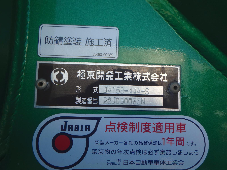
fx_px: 190
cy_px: 85
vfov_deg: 48.2
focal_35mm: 29
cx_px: 114
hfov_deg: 61.7
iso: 125
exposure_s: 1/250
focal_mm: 5.2
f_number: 4.6
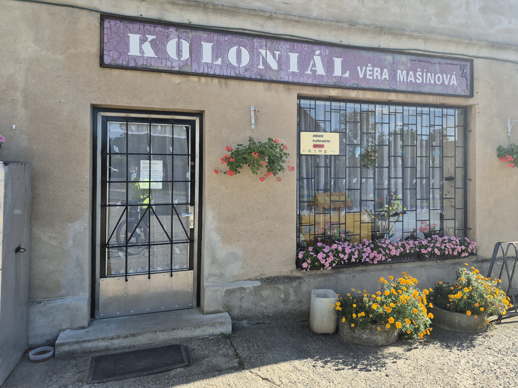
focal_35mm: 26
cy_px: 173
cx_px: 291
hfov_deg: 67.1
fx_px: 389
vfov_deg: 53.0
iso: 25
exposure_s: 1/666
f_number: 1.8
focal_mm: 5.4
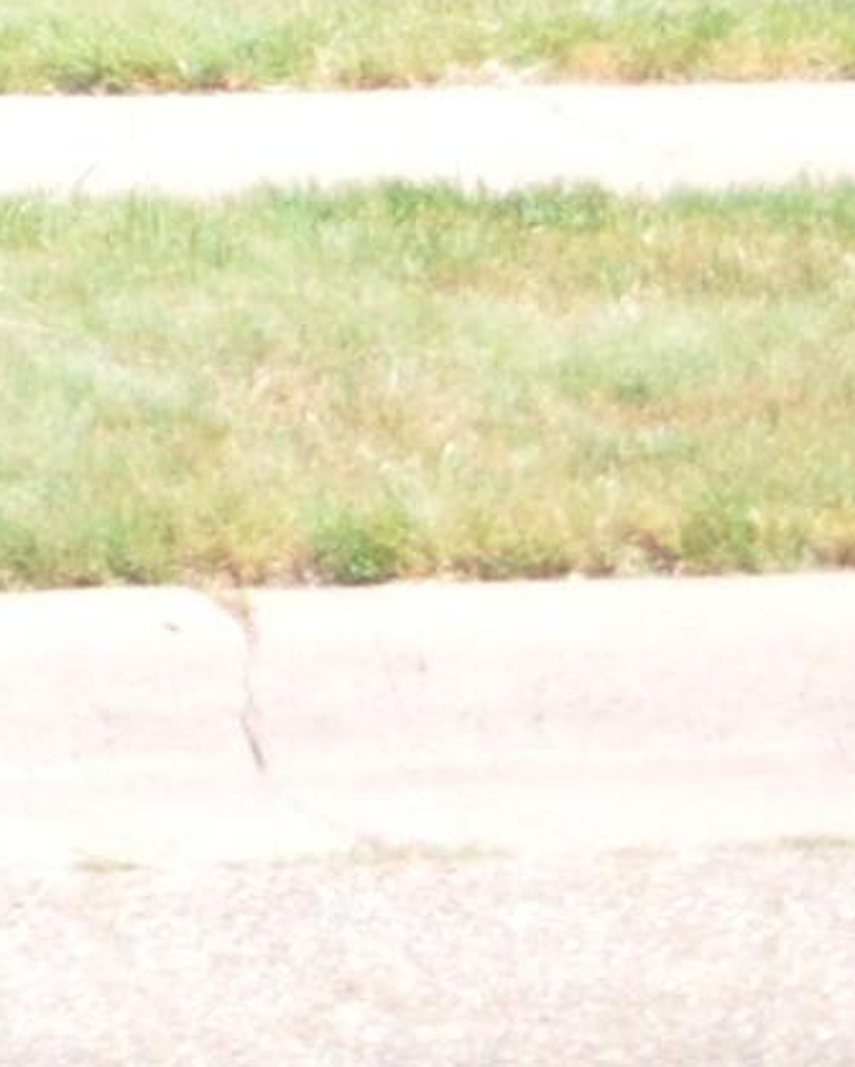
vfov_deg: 7.6
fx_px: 7646
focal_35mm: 242
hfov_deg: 5.7
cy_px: -1156
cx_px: -2269
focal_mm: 24
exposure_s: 1/400
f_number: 10
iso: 200
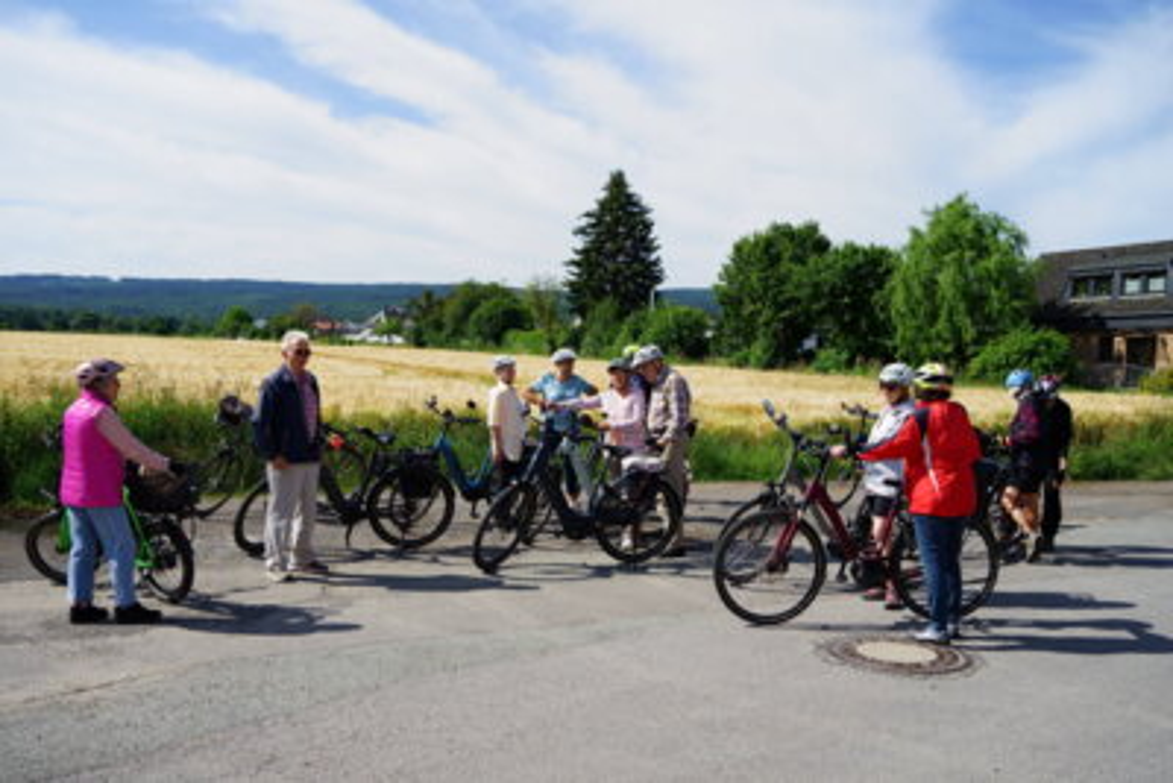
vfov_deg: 42.4
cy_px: 392
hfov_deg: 60.3
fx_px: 1010
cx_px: 586
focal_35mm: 31
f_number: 5.6
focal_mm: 31
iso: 100
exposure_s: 1/400
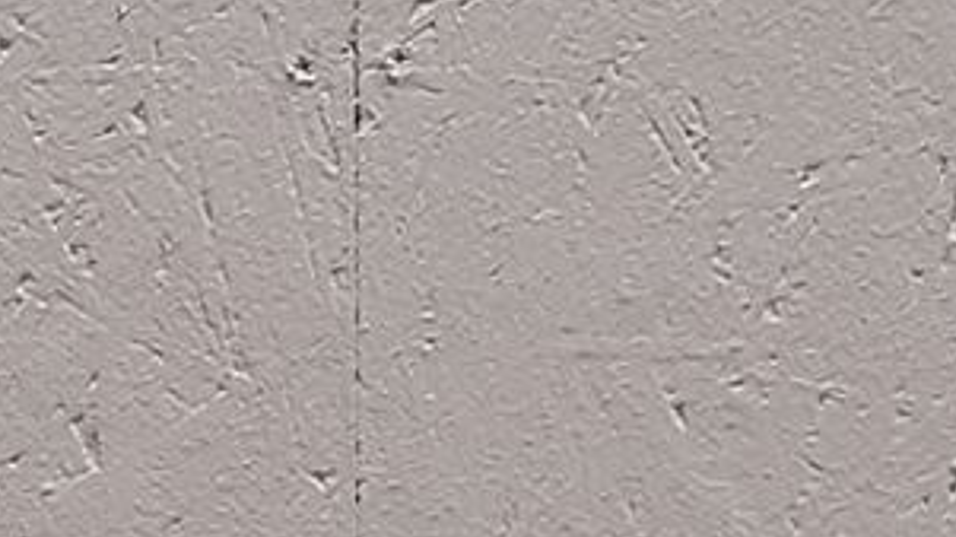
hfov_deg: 11.1
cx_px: 286
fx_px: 4890
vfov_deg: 5.8
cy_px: 1611
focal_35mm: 193
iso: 160
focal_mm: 3.93
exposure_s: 1/50
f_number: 1.7
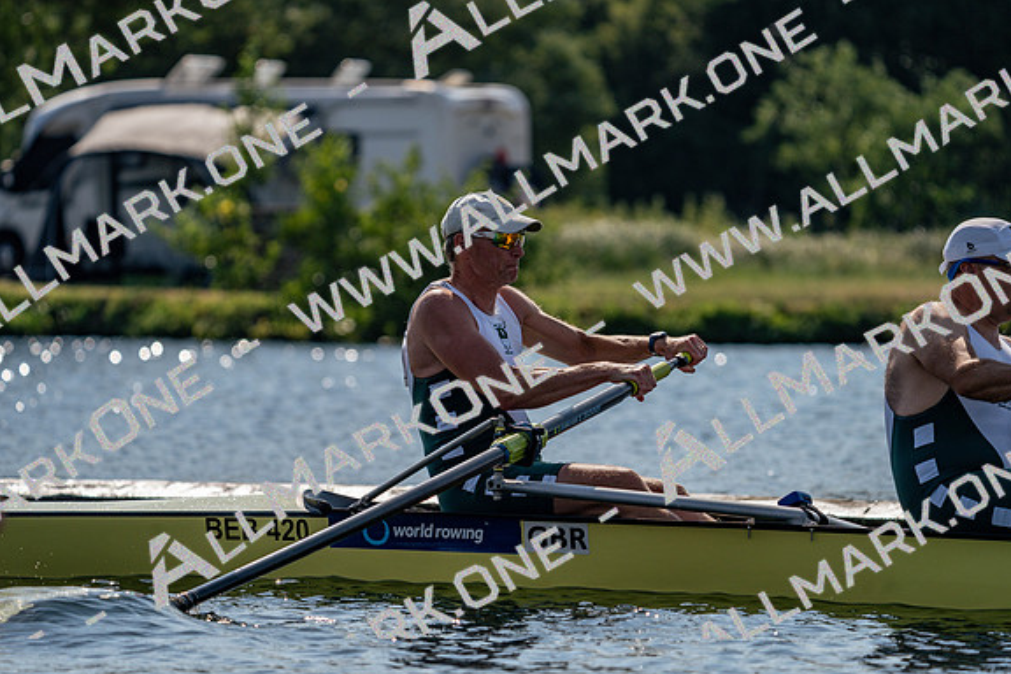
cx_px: 506
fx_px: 8228
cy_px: 338
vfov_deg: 4.7
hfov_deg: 7.0
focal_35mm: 293
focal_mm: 291
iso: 125
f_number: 5.6
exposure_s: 1/1600
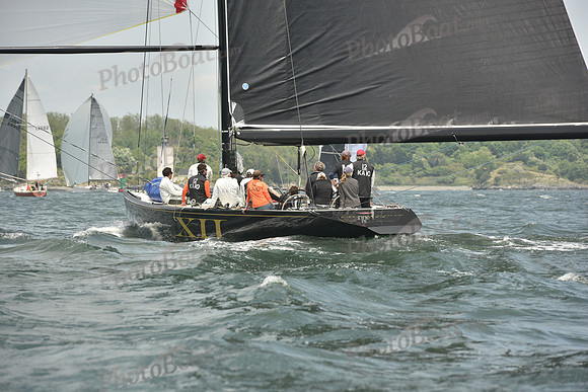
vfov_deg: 6.9
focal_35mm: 200
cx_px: 294
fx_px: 3267
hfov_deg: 10.3
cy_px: 196
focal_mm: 200
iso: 400
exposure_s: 1/1250
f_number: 8
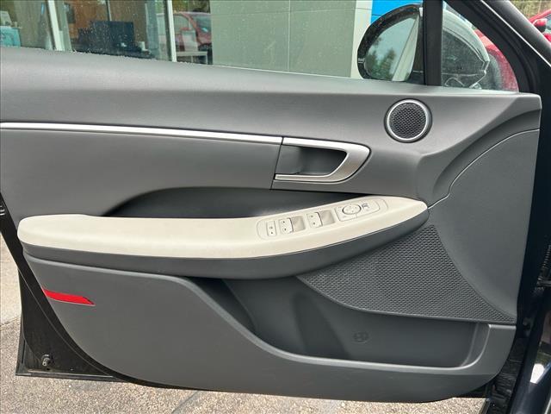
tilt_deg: -21.7
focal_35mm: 26
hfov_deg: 67.3
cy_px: 207
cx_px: 276
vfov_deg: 53.1
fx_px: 414
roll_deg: -0.7
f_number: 1.5
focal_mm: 5.7
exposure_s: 1/518
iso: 50
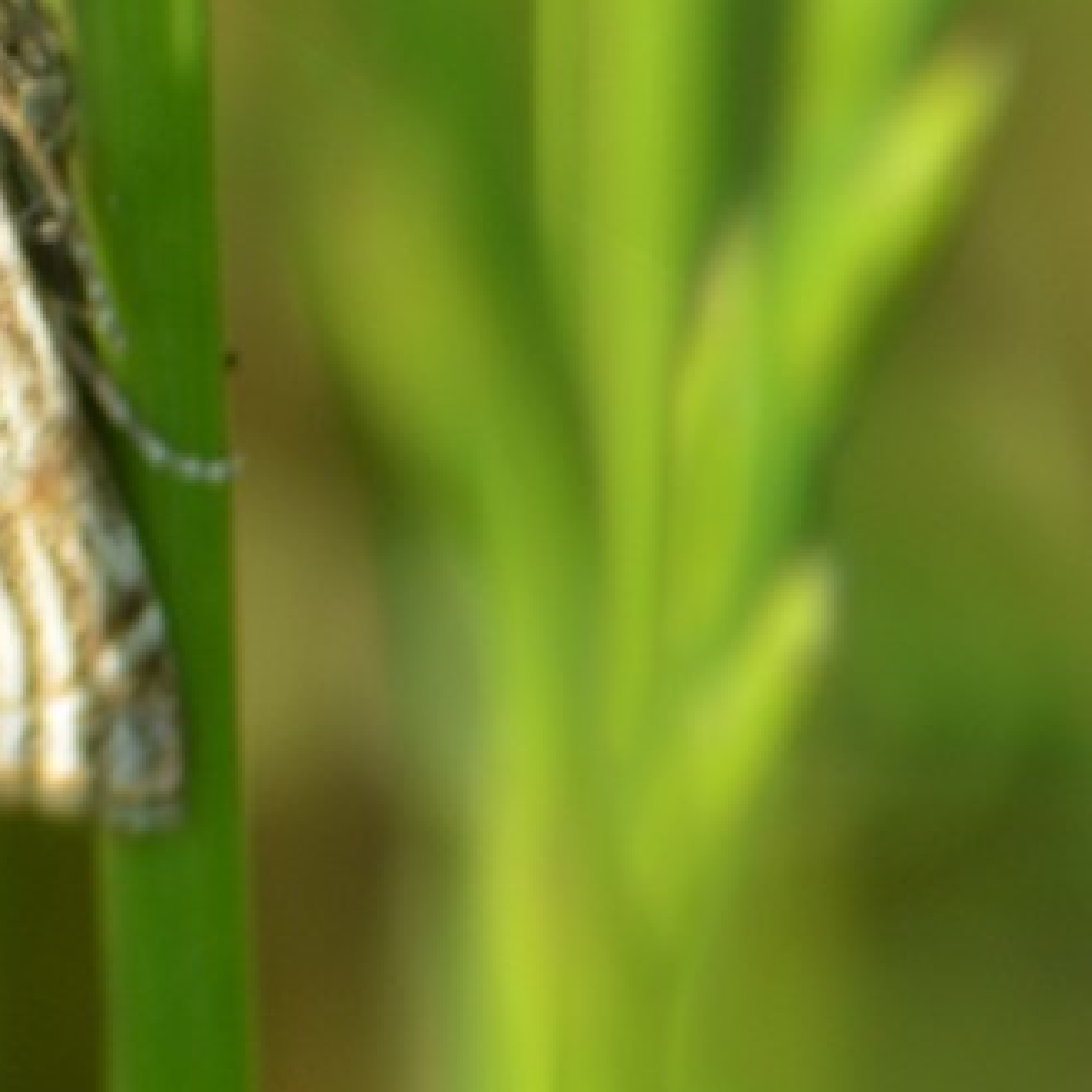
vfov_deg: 1.6
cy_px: 89
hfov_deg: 1.6
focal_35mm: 1112
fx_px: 39688
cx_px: -232
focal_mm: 300
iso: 110
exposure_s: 1/125
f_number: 8
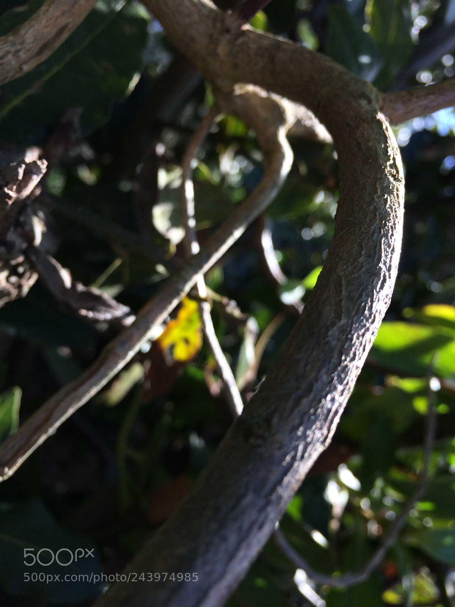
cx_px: 228
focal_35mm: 29
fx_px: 508
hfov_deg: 48.2
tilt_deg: -6.0
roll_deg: -32.1
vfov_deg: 61.7
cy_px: 304
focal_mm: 4.15
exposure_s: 1/488
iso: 32
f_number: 2.2
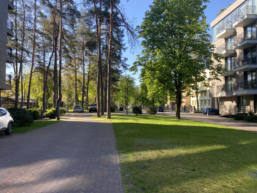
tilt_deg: +1.4
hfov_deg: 67.3
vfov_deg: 53.1
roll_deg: -1.3
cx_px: 128
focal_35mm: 26
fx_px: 193
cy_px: 96
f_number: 1.8
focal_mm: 4.25
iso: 32
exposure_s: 1/428
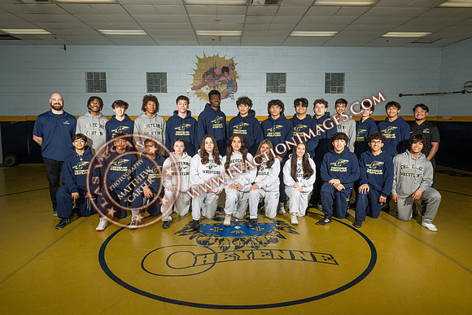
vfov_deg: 51.0
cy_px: 163
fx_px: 330
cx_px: 236
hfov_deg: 71.1
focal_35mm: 25
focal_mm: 24
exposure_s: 1/160
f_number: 8
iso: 125
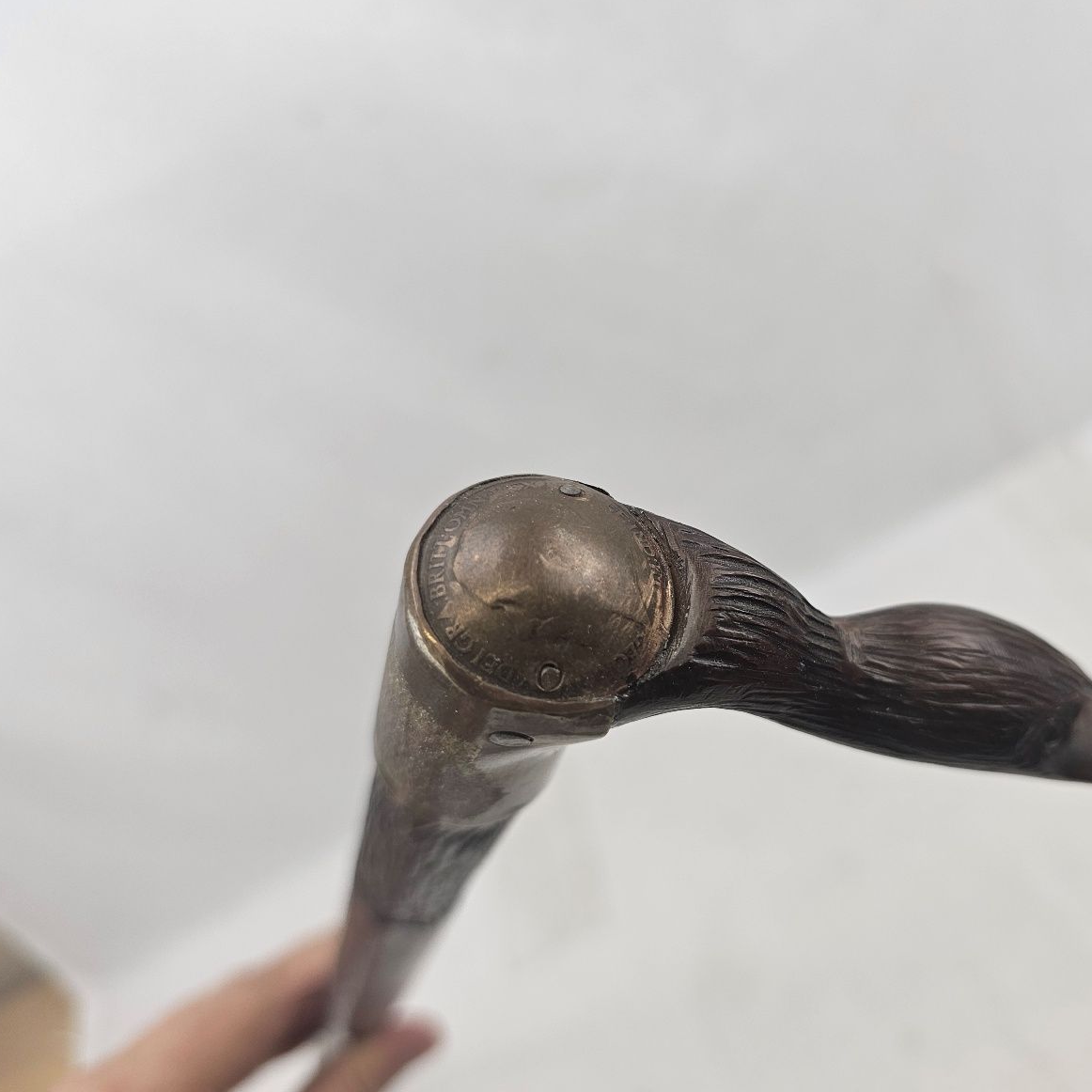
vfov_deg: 57.3
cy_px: 543
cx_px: 679
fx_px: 999
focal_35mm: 28
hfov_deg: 56.7
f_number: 1.7
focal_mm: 6.3
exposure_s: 1/100
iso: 32
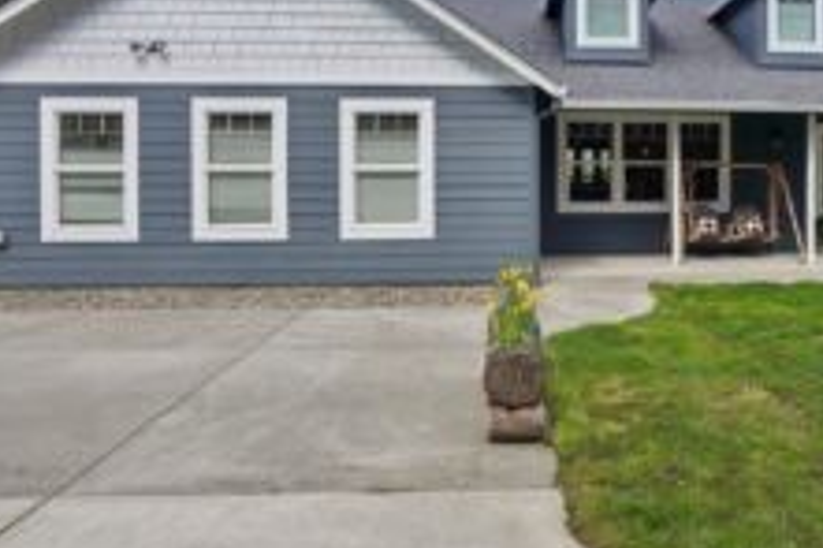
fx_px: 662
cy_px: 173
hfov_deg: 61.1
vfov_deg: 44.1
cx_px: 588
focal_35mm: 29
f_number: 7.1
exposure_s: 1/640
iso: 400
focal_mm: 16
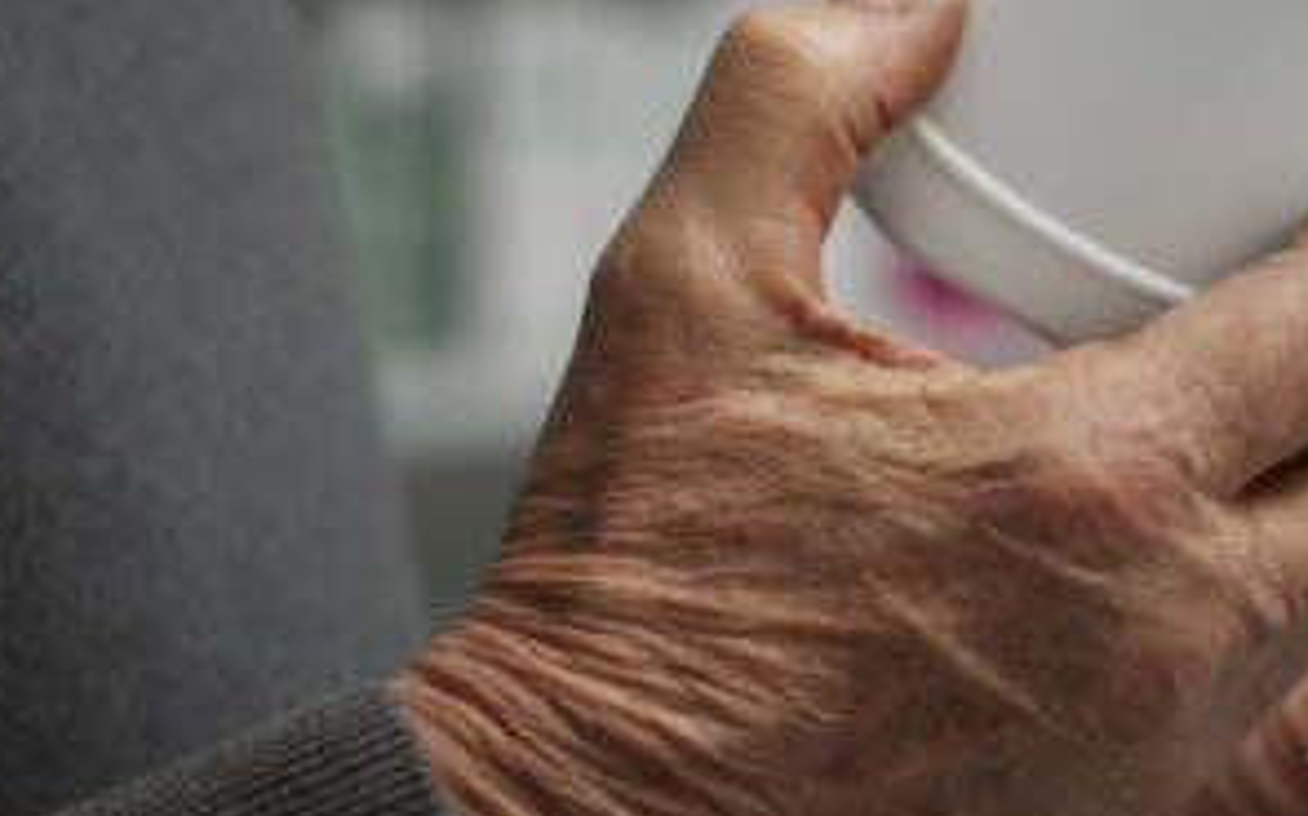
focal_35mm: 199
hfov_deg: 10.4
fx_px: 7090
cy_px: 279
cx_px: 1352
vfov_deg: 6.6
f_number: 2.8
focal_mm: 75
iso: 640
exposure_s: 1/320
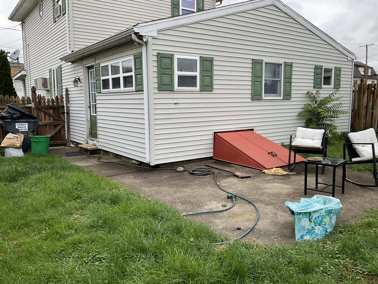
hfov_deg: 61.7
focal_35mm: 29
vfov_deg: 48.2
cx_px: 189
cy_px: 142
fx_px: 317
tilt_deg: -8.1
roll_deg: +1.1
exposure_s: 1/691
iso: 16
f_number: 1.8
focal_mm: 3
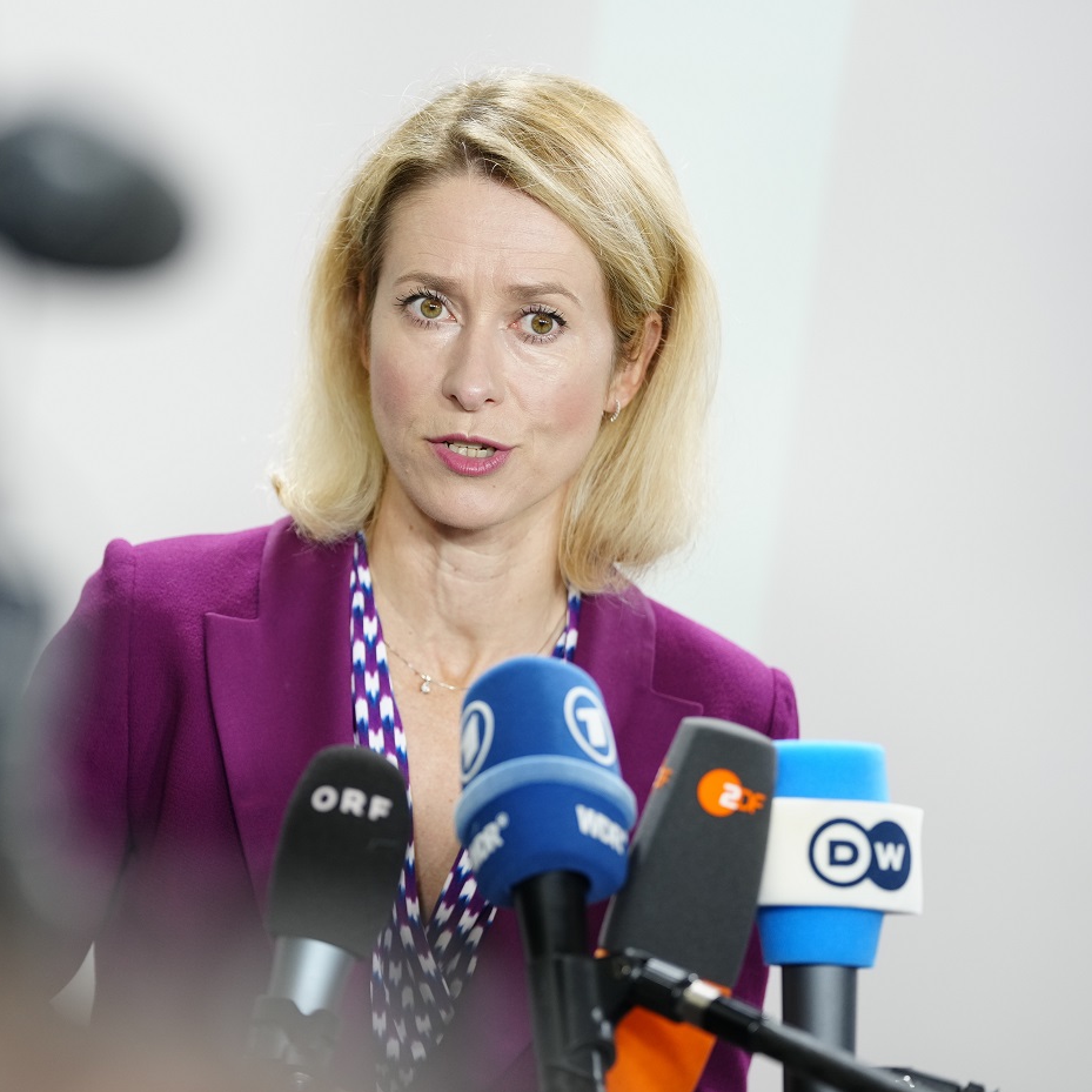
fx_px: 6032
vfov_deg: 10.3
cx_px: 406
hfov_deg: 10.3
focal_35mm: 169
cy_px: 547
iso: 800
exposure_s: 1/400
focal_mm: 132
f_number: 2.8
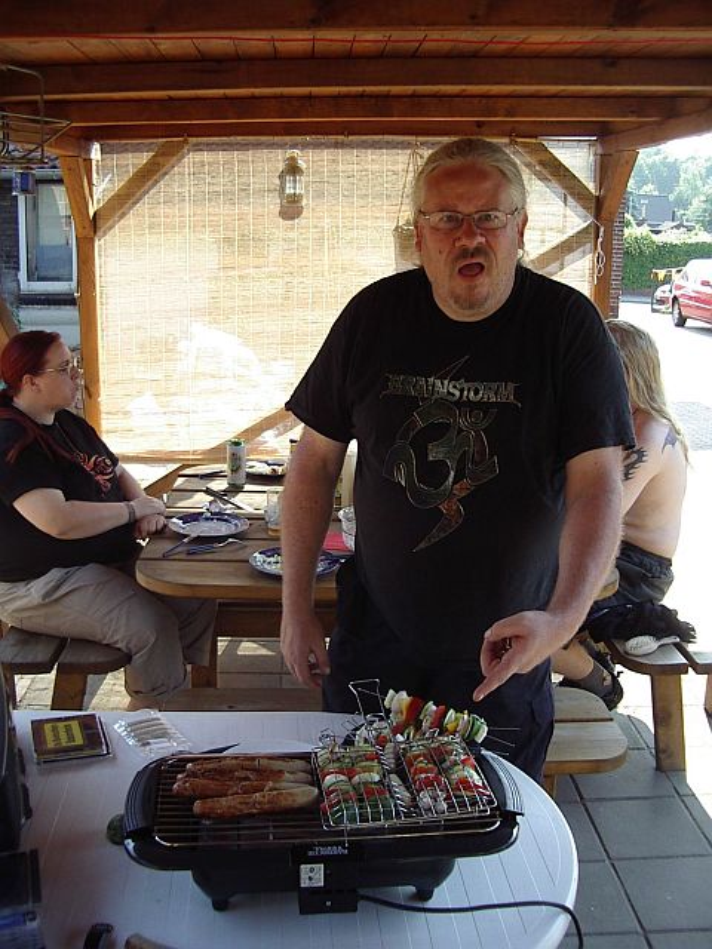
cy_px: 474
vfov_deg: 49.0
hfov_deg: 37.7
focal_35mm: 38
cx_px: 356
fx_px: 1042
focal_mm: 5.8
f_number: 2.6
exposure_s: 1/125
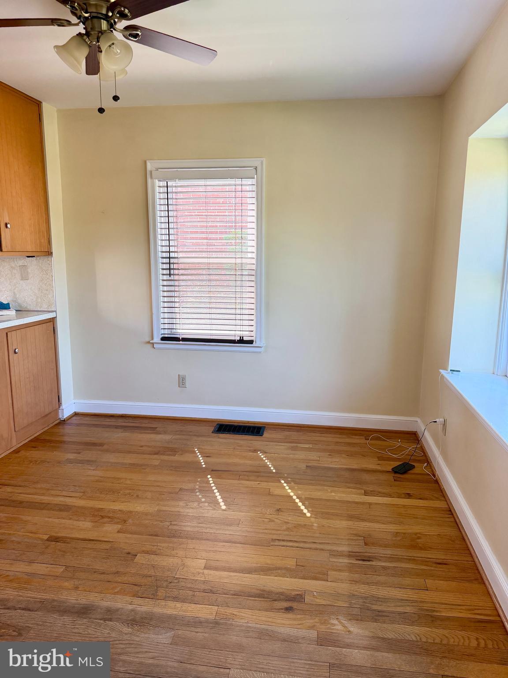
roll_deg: -1.0
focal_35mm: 24
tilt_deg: -9.7
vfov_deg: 71.6
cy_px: 339
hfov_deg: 56.8
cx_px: 254
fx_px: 470
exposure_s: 1/121
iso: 160
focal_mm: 6.76
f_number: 1.78
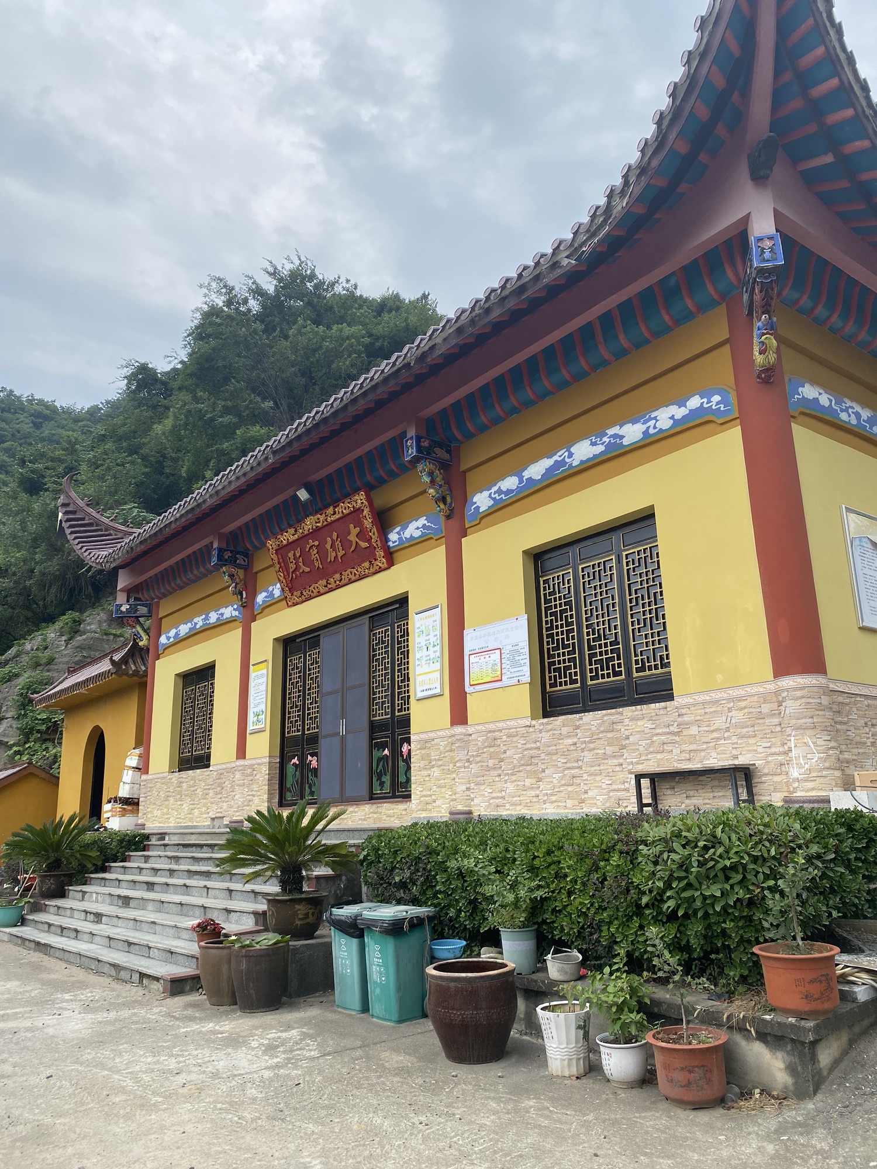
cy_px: 584
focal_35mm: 26
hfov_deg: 53.1
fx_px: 878
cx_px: 438
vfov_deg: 67.3
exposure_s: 1/2315
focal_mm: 4.25
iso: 32
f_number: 1.8
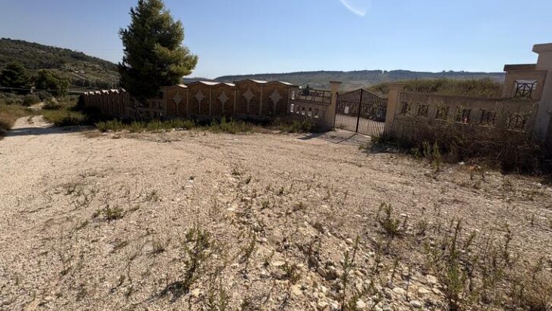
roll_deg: -3.0
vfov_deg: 66.4
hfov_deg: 99.3
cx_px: 268
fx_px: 234
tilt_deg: -10.9
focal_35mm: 16
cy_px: 123
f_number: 2.2
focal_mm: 2.22
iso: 50
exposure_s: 1/3906
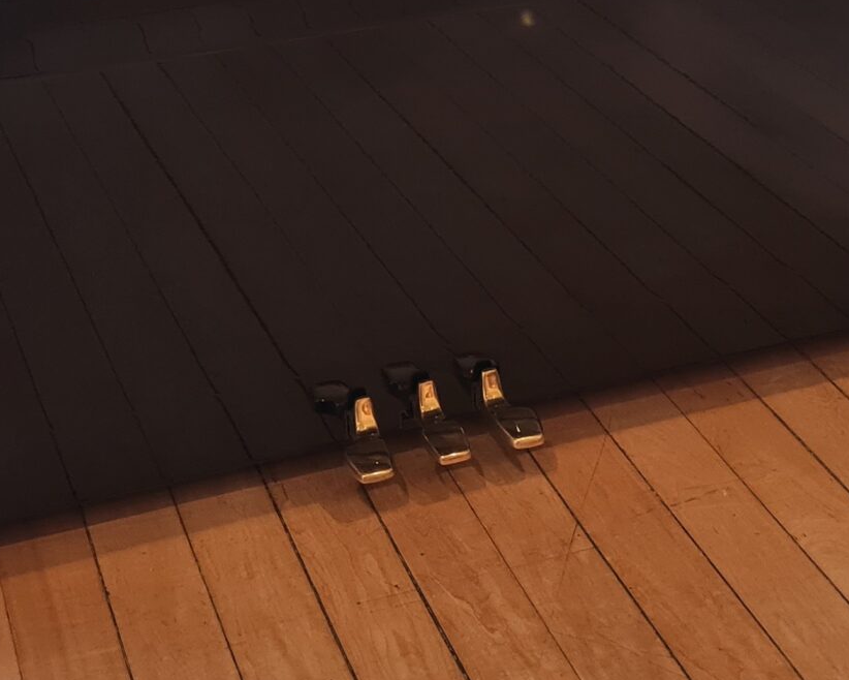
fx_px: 1986
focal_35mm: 79
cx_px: 479
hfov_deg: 24.1
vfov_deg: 18.4
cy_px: -127
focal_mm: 5.4
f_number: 1.8
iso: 160
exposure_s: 1/50
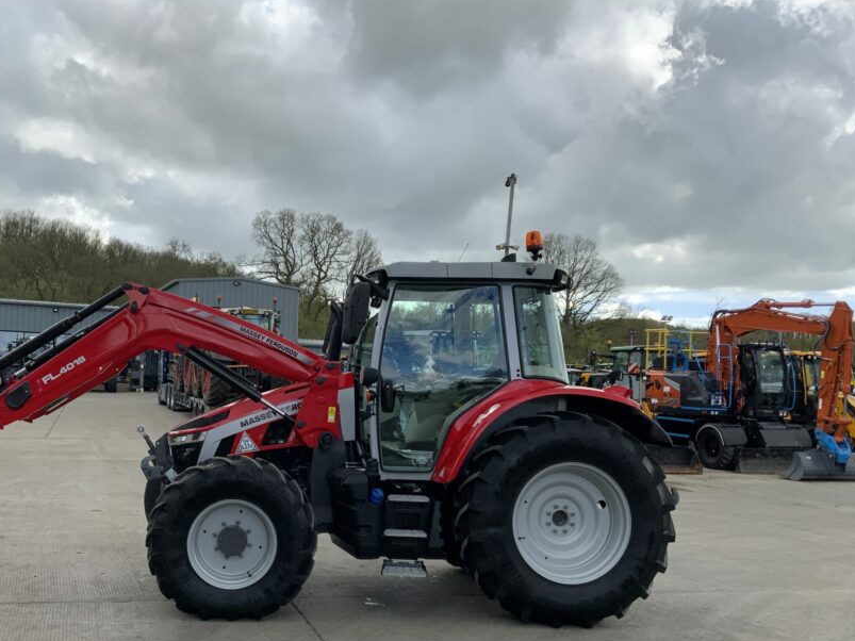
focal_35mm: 37
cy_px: 381
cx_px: 315
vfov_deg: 38.5
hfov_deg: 49.6
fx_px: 914
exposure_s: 1/1279
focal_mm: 3
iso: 16
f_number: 1.8
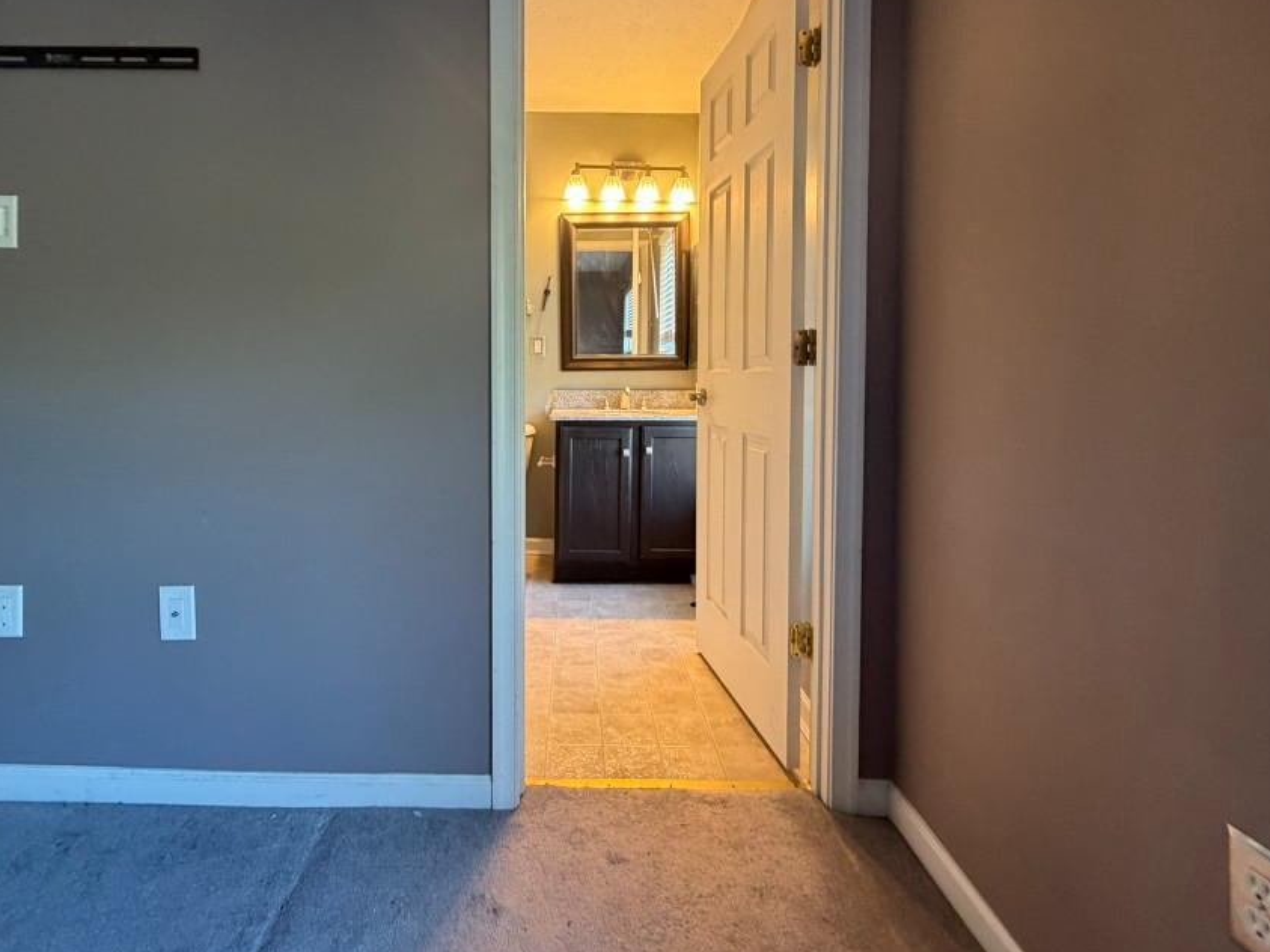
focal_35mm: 17
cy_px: 390
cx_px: 569
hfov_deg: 90.7
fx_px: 624
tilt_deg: +0.8
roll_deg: -1.1
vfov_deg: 74.1
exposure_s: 1/60
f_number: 2.2
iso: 250
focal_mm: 2.22
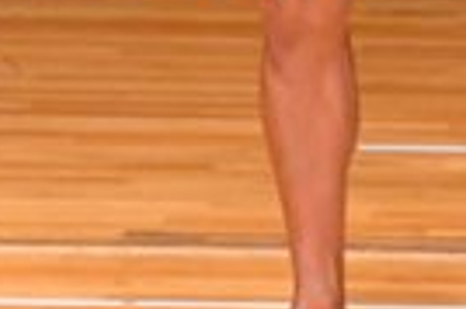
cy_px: -375
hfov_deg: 1.5
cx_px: 433
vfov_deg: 1.0
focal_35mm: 1392
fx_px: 17997
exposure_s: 1/400
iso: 4000
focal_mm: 160
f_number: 5.6
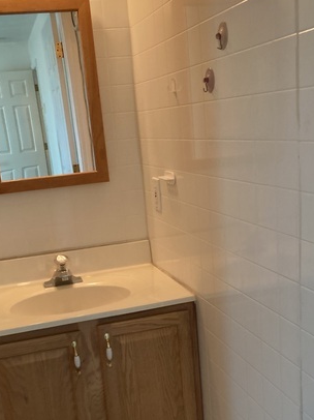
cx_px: 153
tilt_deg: -17.4
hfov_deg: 31.5
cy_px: 287
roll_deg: +5.7
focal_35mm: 46
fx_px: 557
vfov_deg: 40.6
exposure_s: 1/60
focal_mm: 3.99
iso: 160
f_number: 1.8
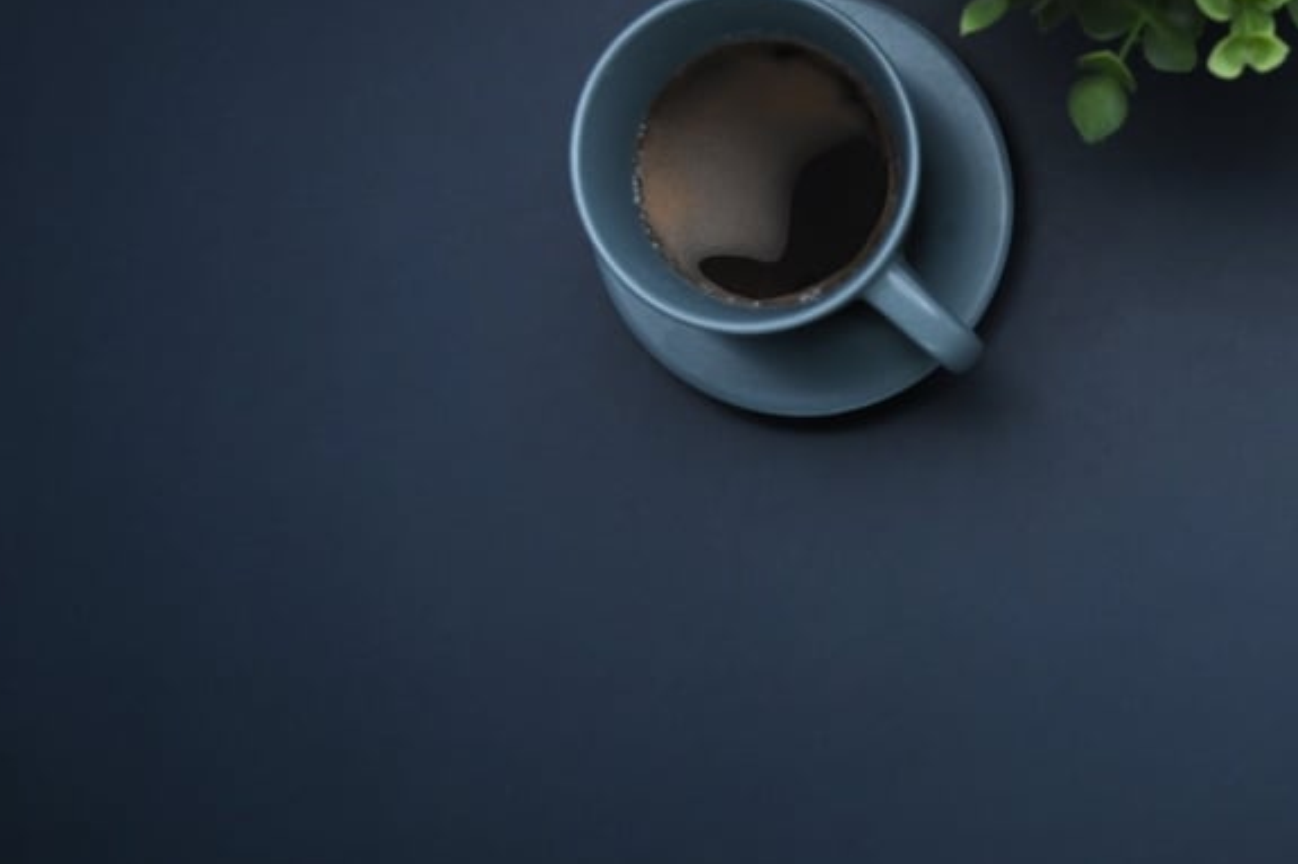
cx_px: 1318
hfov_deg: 26.5
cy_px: 676
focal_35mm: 72
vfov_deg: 18.7
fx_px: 2597
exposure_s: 1/25
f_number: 11
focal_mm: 34.5
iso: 800
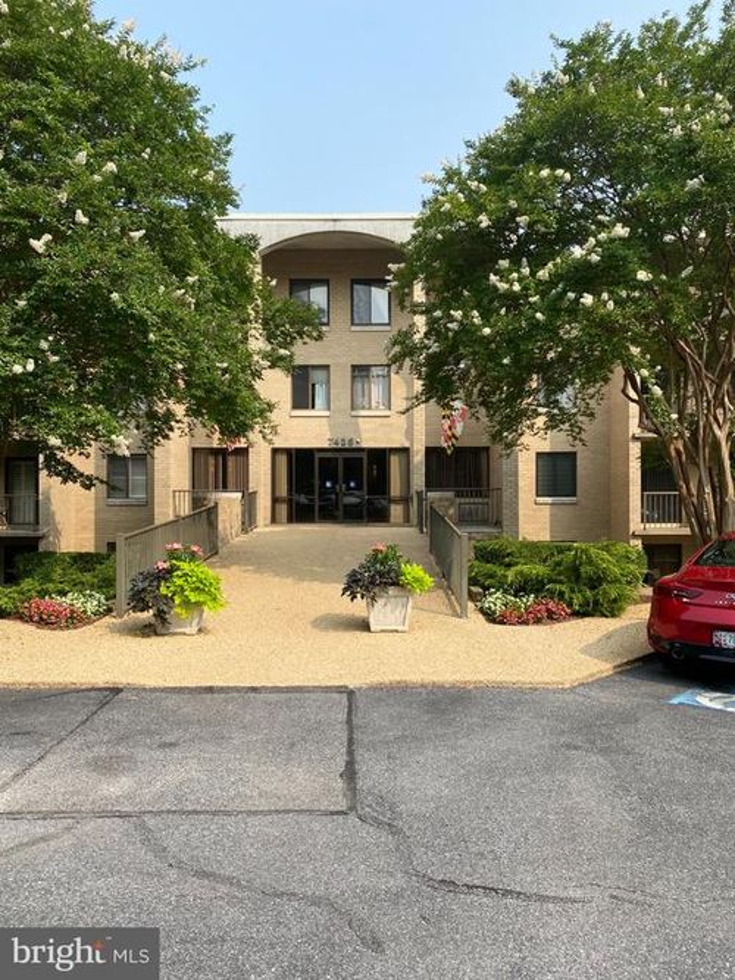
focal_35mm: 26
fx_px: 736
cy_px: 490
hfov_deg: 53.0
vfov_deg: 67.3
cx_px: 368
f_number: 1.8
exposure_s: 1/1346
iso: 32
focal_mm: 4.25
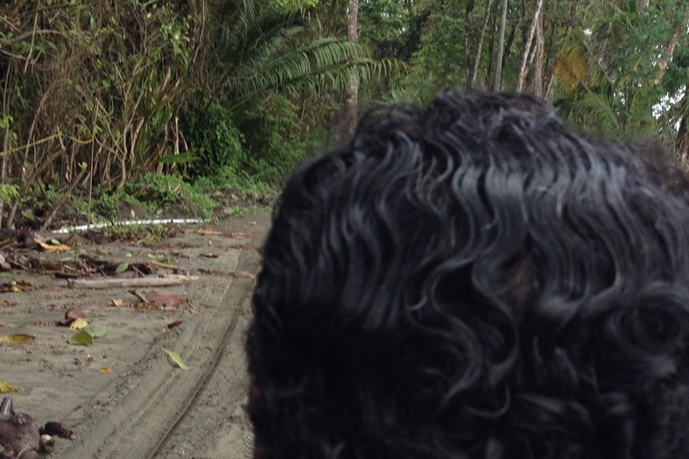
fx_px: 1416
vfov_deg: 18.4
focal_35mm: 74
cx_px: 531
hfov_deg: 26.9
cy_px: 269
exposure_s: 1/349
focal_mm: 4.28
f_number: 2.4
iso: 50
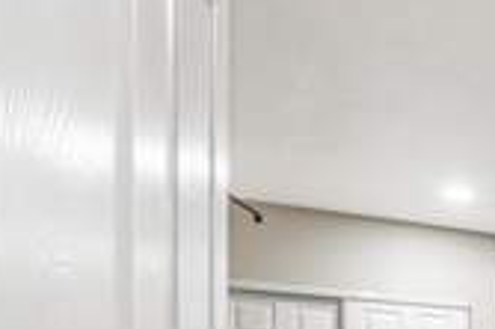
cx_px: 551
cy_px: 443
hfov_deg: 35.3
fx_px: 652
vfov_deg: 24.3
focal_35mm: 47
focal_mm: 11
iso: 250
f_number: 9
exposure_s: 1/80
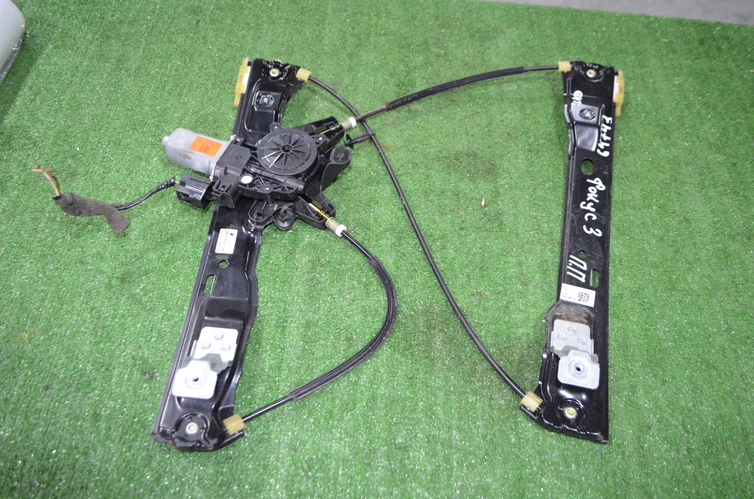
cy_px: 250
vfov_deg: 47.7
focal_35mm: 27
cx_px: 377
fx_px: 564
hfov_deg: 67.5
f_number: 3.5
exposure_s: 1/60
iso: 900
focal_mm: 18
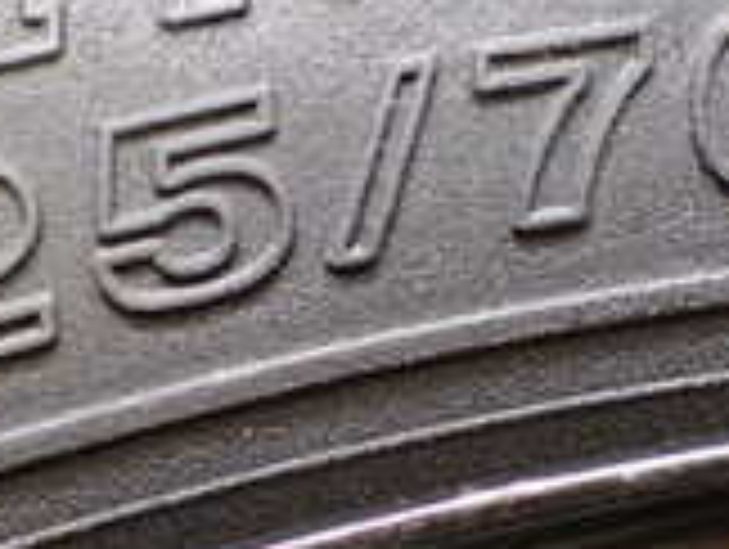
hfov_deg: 17.6
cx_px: 562
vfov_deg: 13.4
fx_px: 2341
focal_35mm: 111
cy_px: 320
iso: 800
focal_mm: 5.4
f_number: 2.3
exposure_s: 1/30
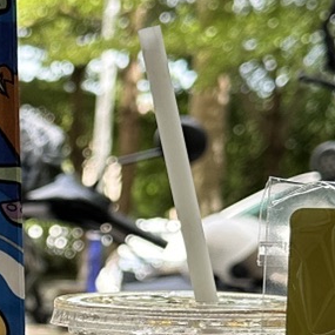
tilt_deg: -4.0
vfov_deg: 11.6
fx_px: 1631
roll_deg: -0.9
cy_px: 346
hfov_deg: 11.4
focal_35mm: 149
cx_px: -109
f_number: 1.78
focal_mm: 6.86
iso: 80
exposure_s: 1/477
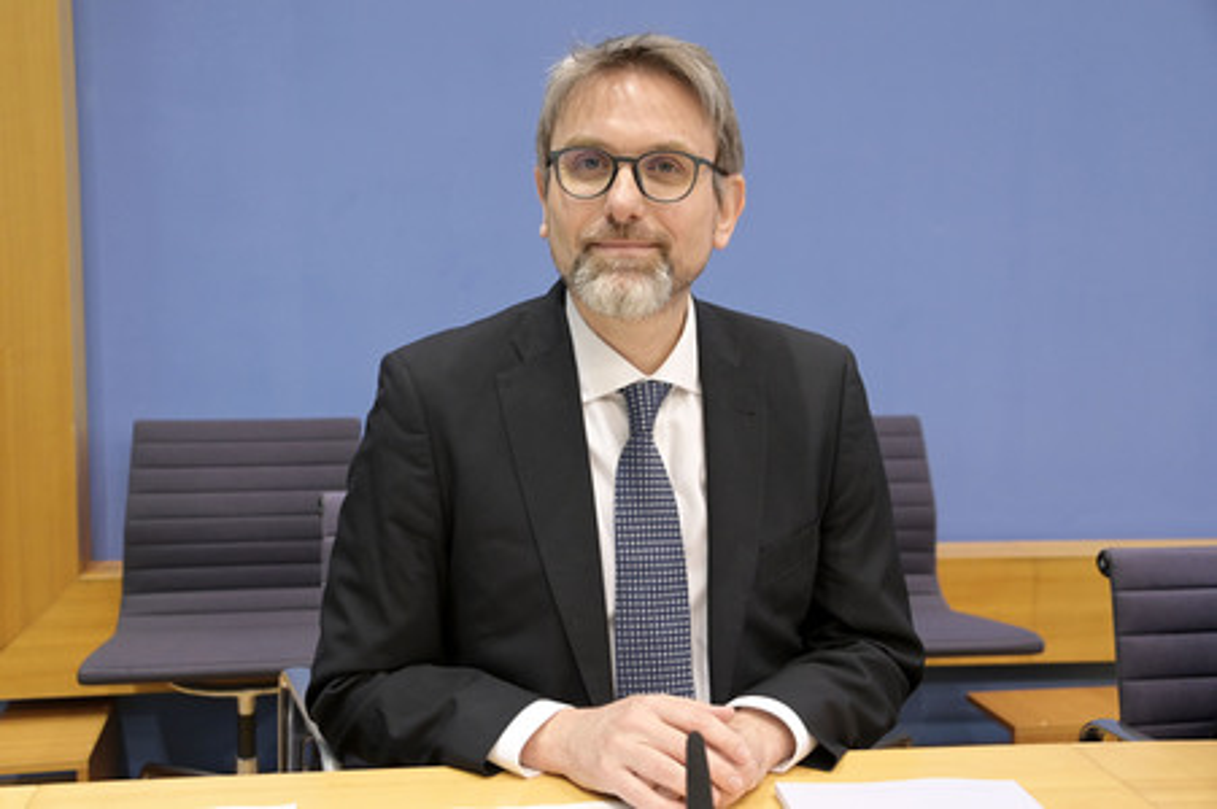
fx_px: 1351
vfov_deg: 33.4
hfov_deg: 48.5
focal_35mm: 40
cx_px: 608
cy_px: 404
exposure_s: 1/400
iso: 3200
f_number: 5
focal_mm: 40
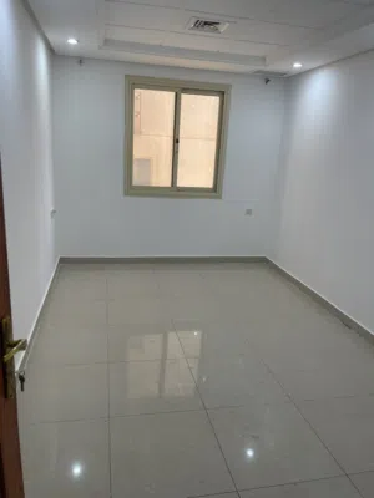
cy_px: 249
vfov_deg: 69.4
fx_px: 360
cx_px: 187
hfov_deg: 54.9
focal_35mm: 25
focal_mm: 5.1
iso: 64
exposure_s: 1/100
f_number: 1.6
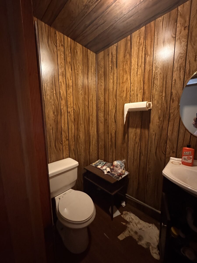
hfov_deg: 85.7
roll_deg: +2.0
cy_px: 132
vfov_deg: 102.1
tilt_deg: -8.9
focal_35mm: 14
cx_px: 98
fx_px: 106
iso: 1600
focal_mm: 2.22
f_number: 2.2
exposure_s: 1/30
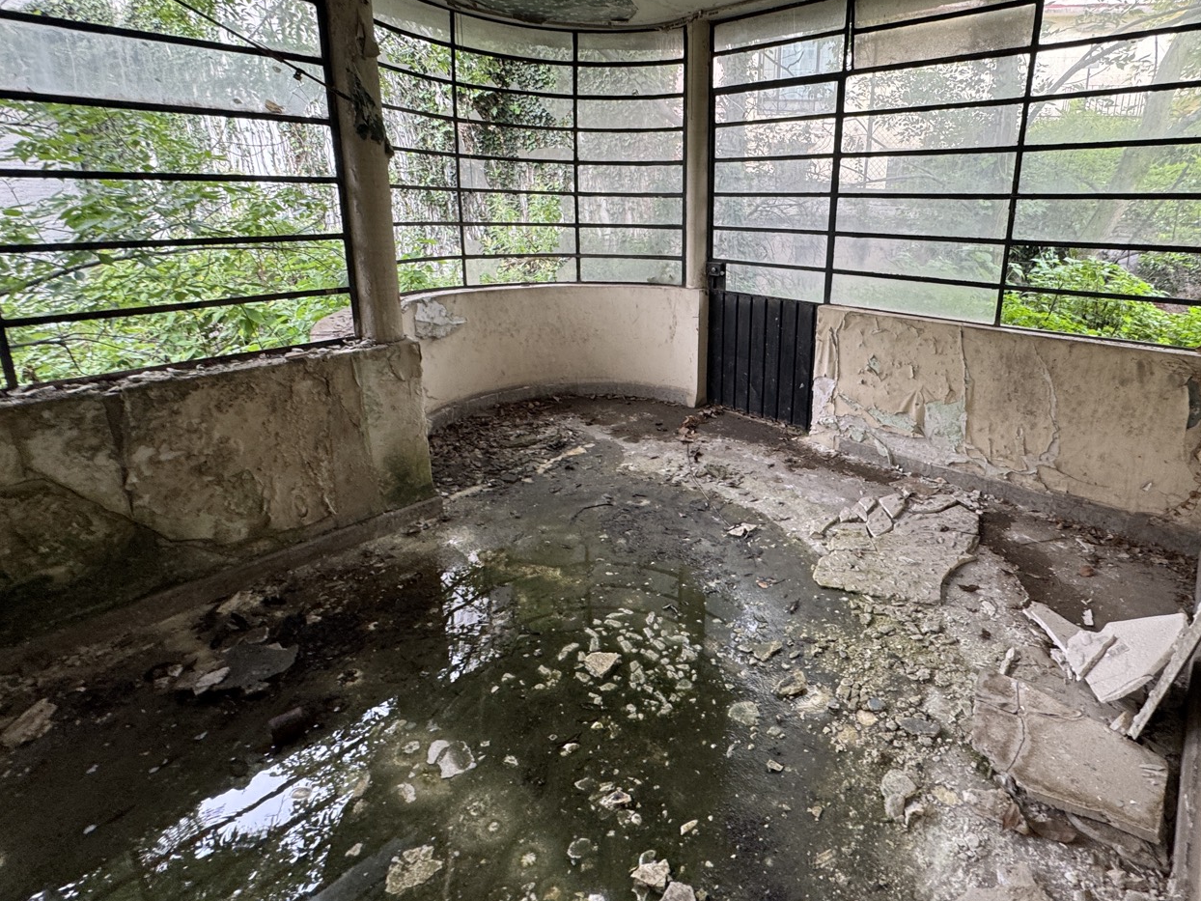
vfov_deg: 70.7
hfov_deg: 86.8
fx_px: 625
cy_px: 351
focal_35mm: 18
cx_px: 710
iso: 125
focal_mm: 2.22
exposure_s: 1/99
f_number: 2.2
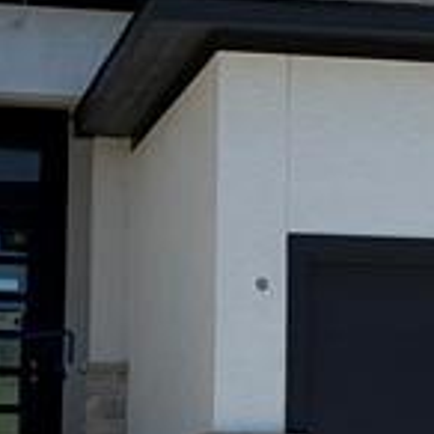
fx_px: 2284
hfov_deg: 10.8
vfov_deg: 10.9
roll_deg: +1.4
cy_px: 253
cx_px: 372
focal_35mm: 161
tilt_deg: +4.5
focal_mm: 5.96
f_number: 1.6
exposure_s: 1/4950
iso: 50
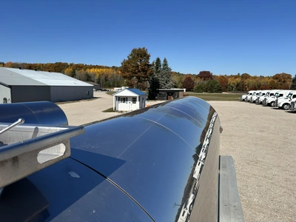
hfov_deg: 67.3
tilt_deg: -6.3
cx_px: 148
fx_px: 222
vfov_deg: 53.1
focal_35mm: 26
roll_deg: -2.1
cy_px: 111
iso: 50
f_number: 1.6
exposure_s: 1/4630
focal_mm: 5.96
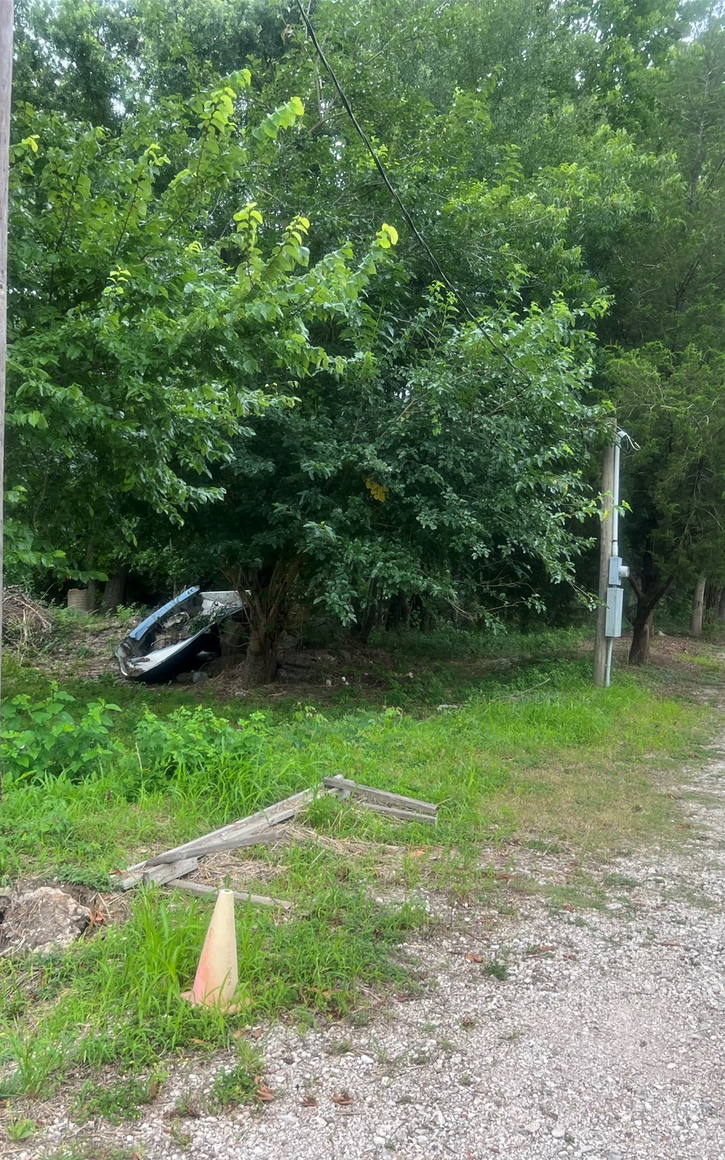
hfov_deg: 34.3
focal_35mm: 37
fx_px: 1170
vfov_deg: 52.8
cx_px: 282
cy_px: 583
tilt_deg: -0.9
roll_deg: -2.7
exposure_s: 1/121
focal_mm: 5.7
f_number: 1.5
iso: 64
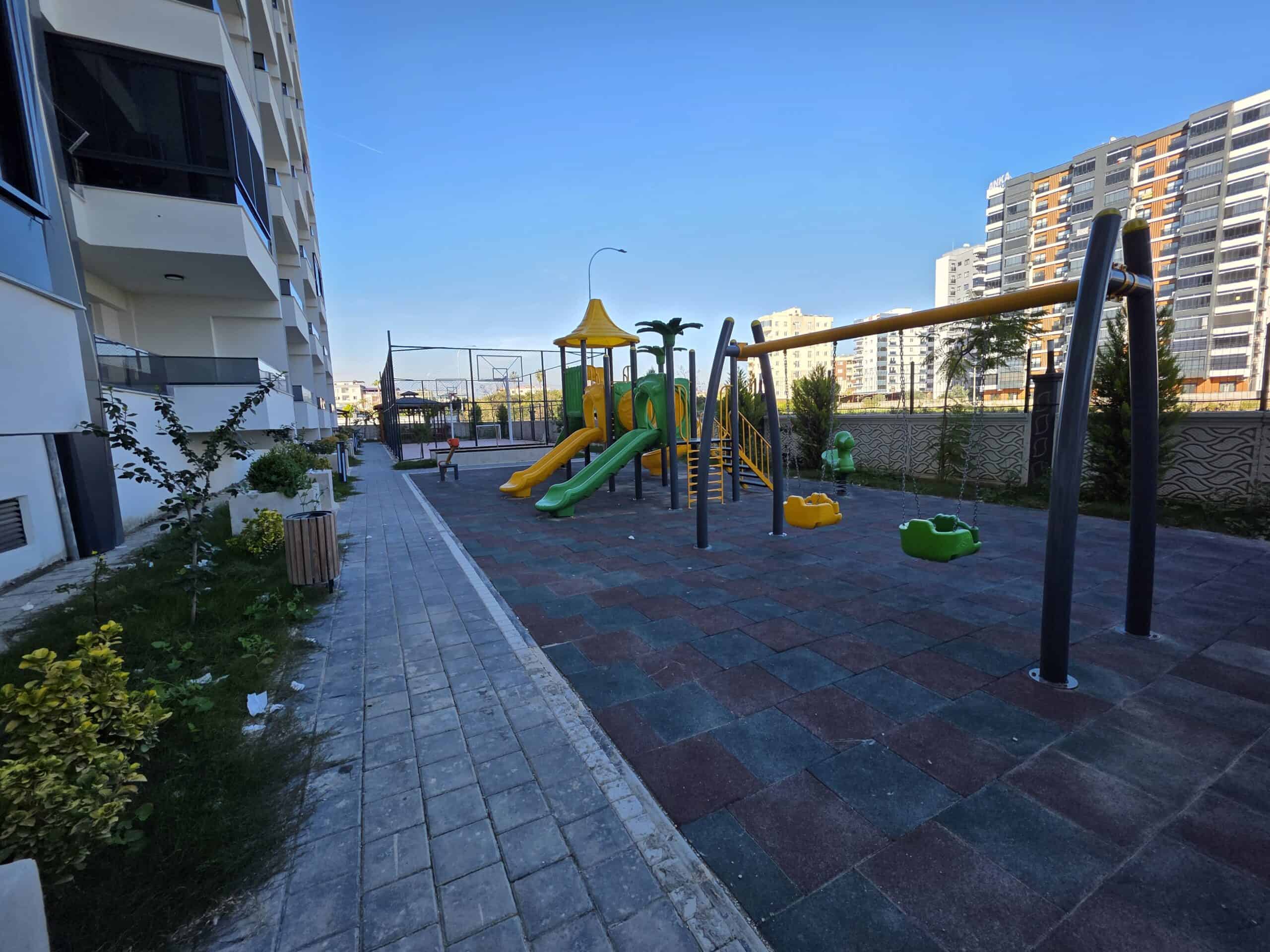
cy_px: 476
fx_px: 477
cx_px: 635
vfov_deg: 89.9
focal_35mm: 13
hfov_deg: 106.2
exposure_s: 1/907
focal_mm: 2.2
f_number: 1.9
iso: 40
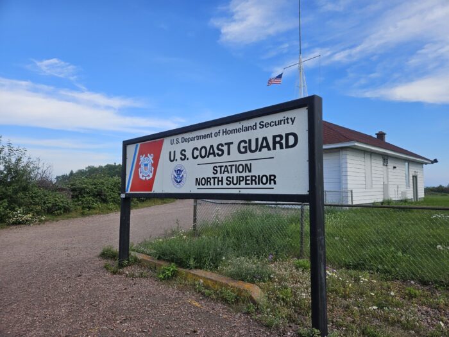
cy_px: 168
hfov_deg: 73.9
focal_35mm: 23
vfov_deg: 58.9
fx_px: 298
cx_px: 224
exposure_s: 1/919
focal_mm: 5.4
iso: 25
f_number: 1.8
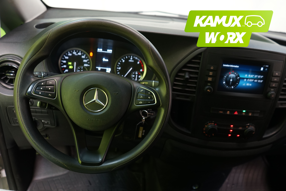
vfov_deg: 46.4
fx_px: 222
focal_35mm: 28
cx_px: 143
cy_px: 96
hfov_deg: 65.5
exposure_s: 1/30
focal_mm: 28
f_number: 3.5
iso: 800
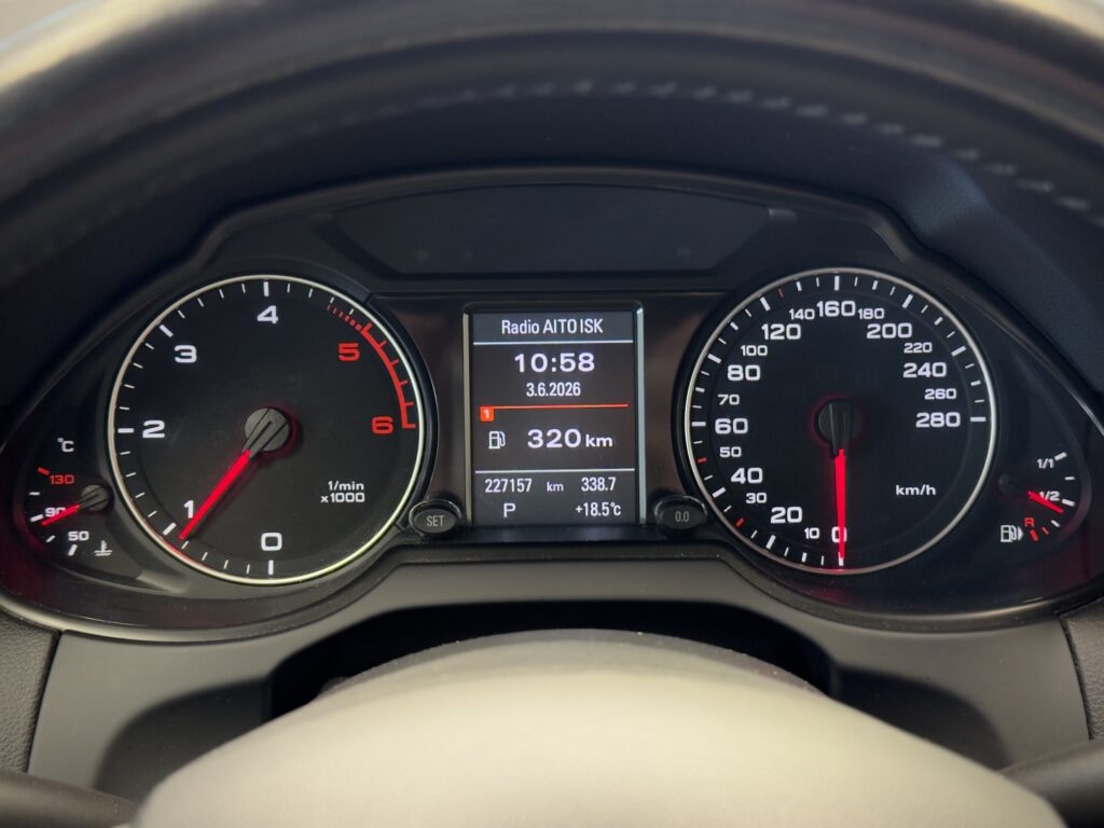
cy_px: 414
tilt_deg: -25.5
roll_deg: -0.1
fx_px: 1531
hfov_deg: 39.7
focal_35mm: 48
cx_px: 552
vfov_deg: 30.3
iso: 640
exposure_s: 1/25
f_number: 1.78
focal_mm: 6.76
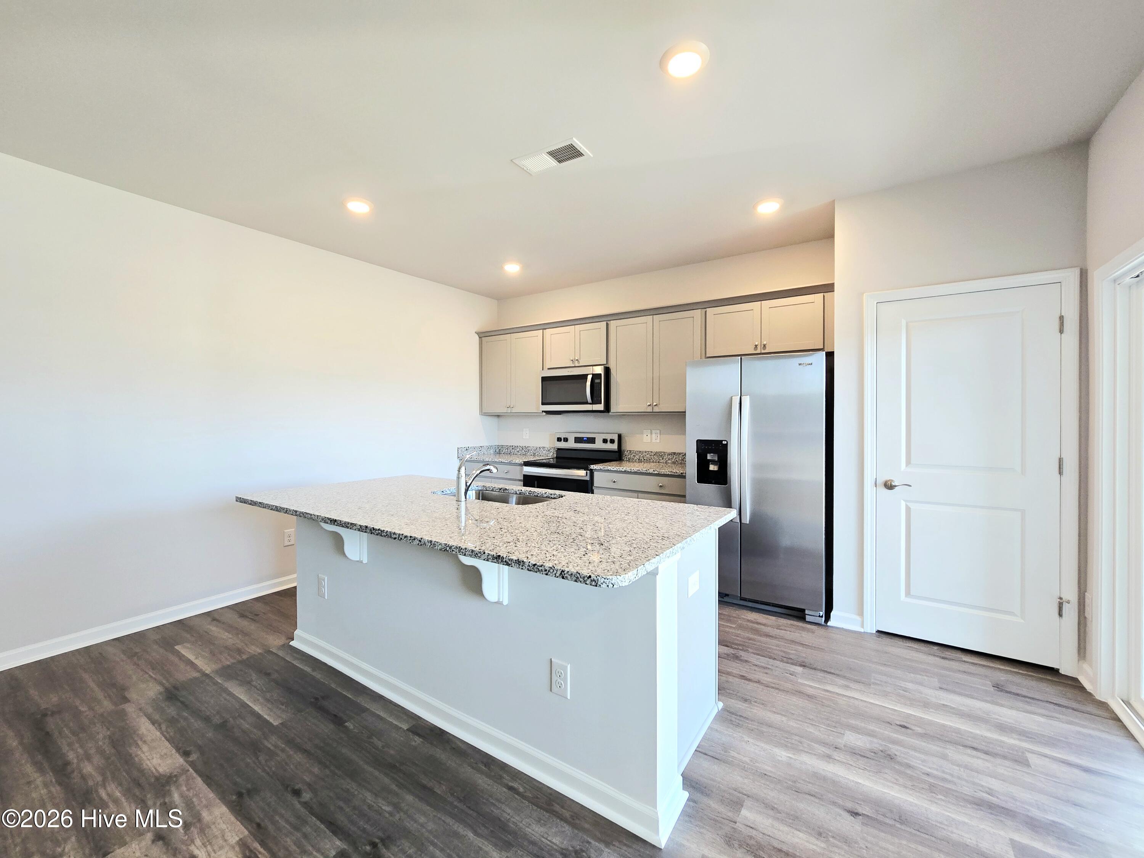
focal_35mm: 13
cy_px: 429
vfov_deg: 89.9
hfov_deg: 106.2
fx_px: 430
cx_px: 572
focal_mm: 2.2
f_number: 2.2
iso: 100
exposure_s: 1/60.2
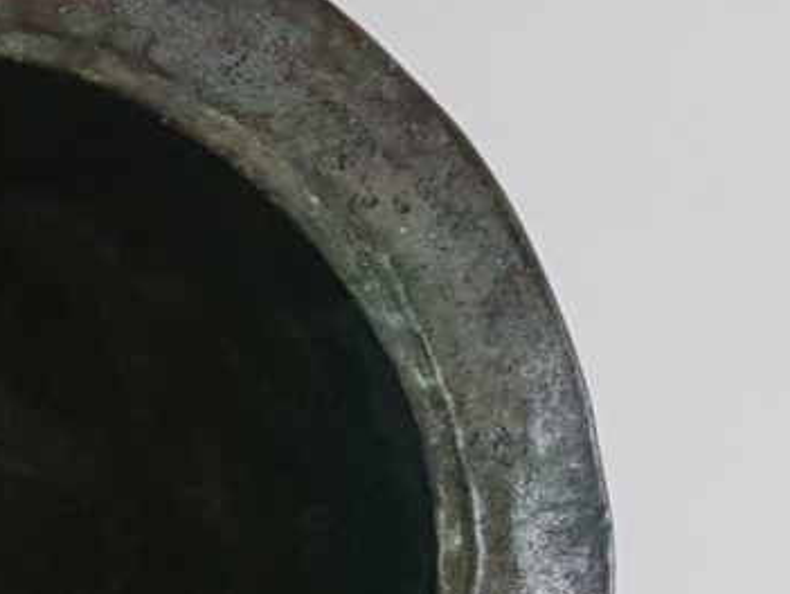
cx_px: -113
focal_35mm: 74
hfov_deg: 24.3
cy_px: 605
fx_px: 1691
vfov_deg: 19.3
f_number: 1.7
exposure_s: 1/50
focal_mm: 4.2
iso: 100
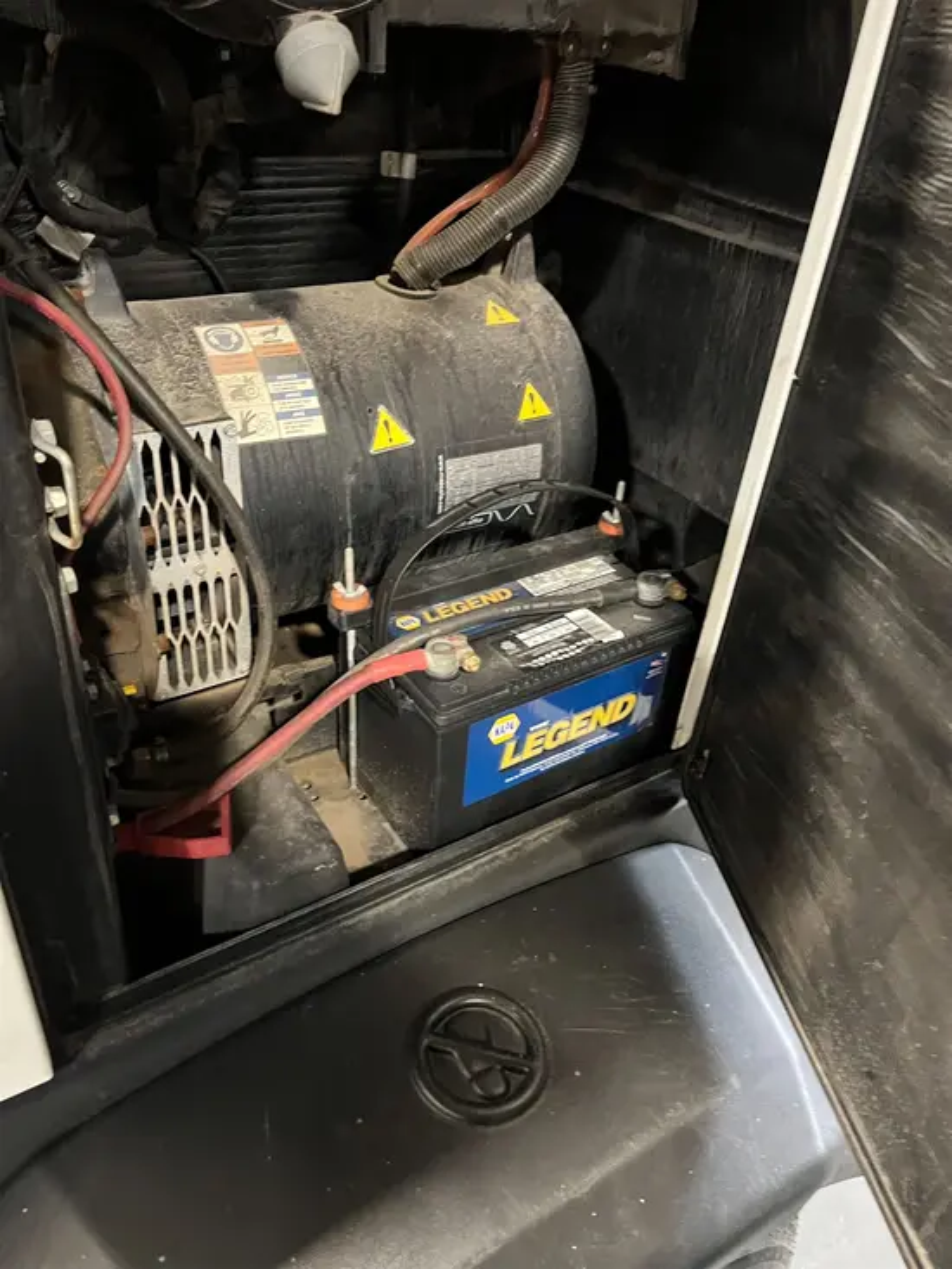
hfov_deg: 53.1
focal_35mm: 26
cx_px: 476
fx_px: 953
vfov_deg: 67.3
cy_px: 634
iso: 640
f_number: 1.6
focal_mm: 5.1
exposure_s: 1/30
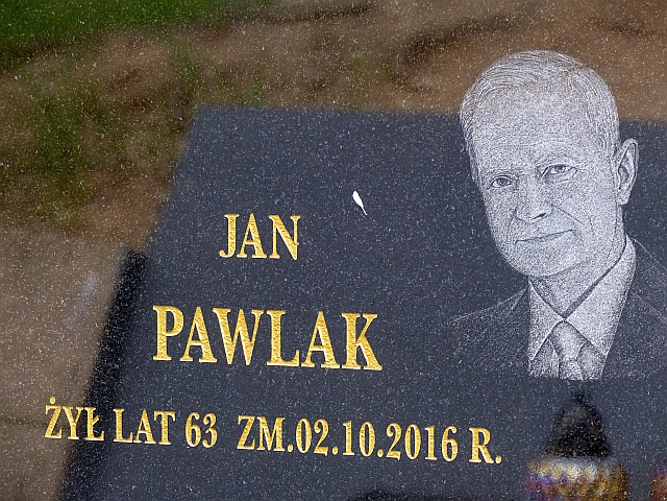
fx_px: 2466
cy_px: 250
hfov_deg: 15.4
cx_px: 334
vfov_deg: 11.6
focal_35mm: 128
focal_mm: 23.1
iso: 100
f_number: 2.8
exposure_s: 1/80
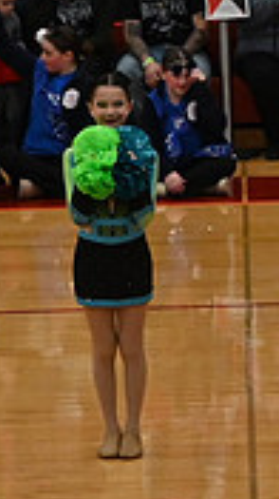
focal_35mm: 365
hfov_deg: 3.3
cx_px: 763
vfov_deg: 5.9
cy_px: 173
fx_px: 4817
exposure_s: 1/500
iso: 5000
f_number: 4
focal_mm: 70
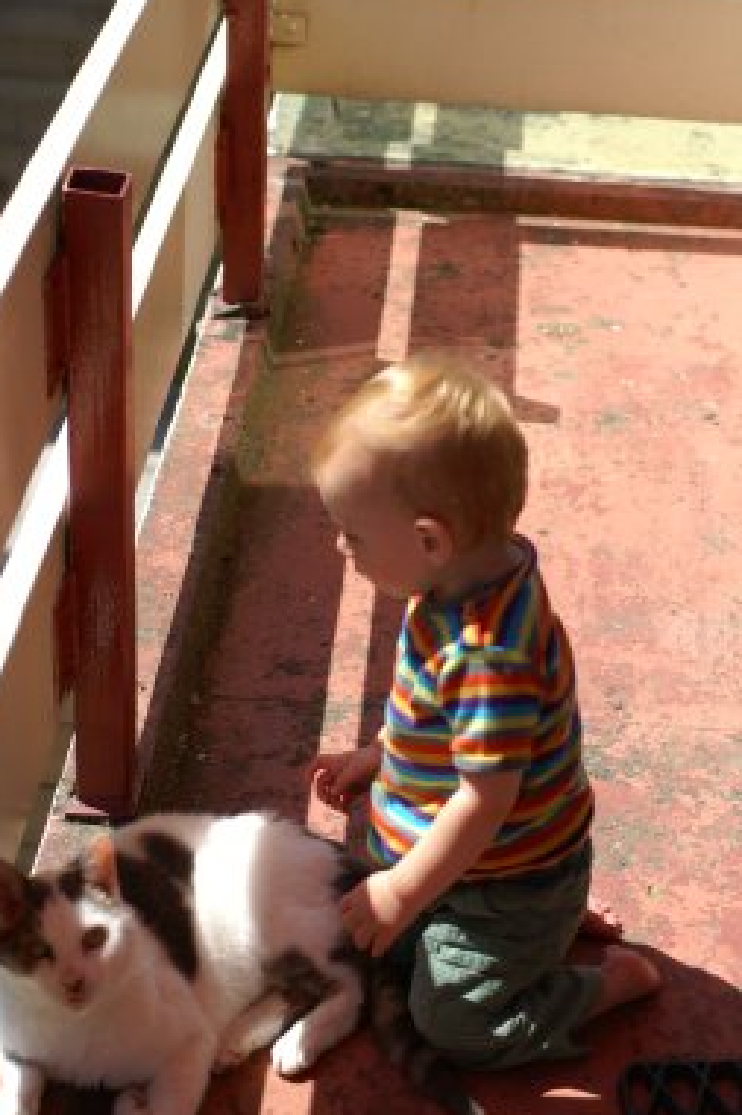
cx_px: 358
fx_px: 2444
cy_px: 558
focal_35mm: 79
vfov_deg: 25.7
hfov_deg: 17.3
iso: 100
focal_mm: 50
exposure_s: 1/1250
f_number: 3.2
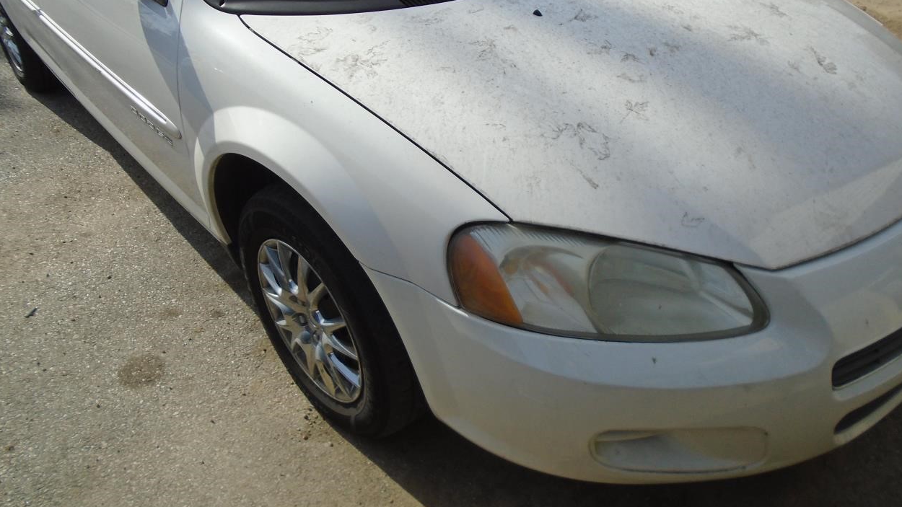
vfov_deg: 40.2
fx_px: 694
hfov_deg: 66.1
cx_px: 448
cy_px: 235
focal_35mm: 29
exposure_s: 1/200
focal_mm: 4.6
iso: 100
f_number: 8
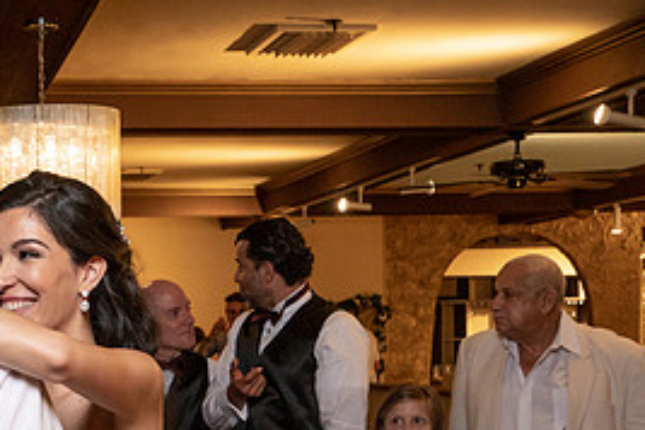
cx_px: 54
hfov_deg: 24.9
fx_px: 1415
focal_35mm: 79
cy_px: 403
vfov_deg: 17.0
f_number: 5.6
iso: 2000
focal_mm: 35
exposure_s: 1/200
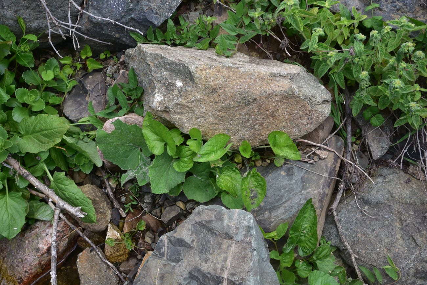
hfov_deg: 39.6
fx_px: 593
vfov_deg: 27.0
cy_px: 142
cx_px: 214
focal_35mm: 50
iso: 320
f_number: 13
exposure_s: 1/125
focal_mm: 50
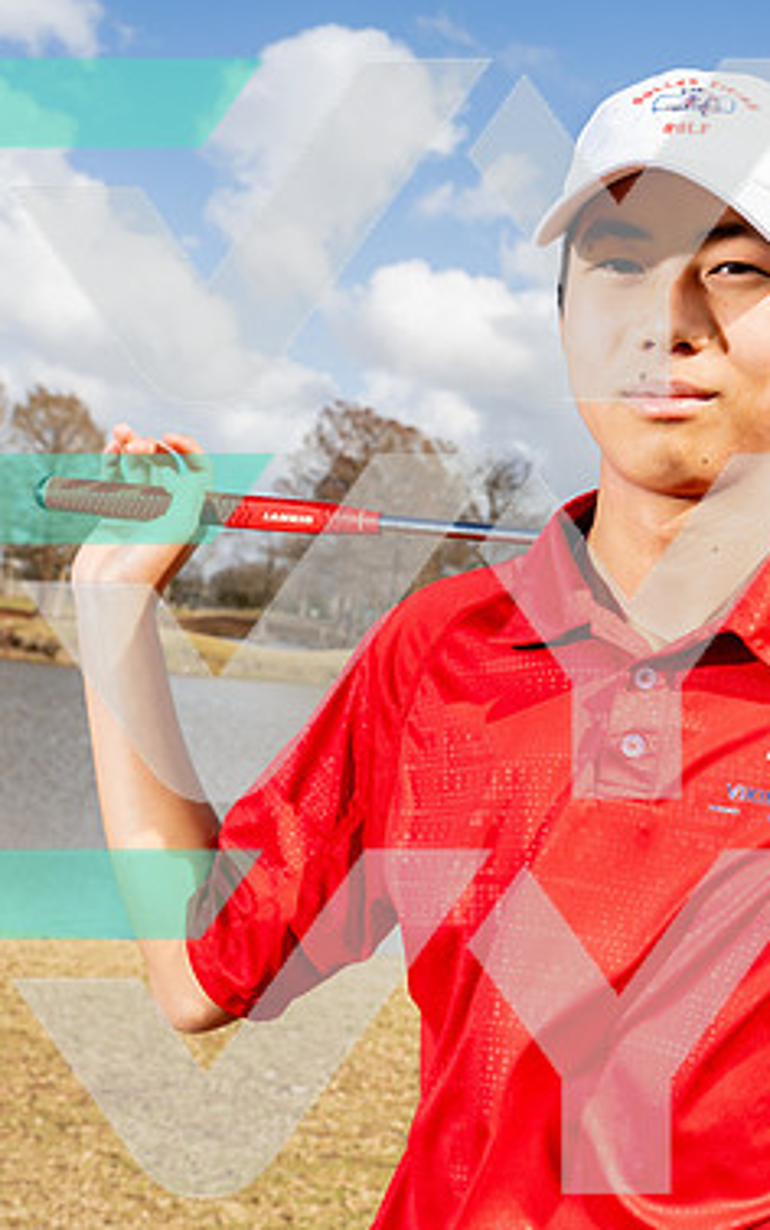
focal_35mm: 47
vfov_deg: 42.6
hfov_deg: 26.1
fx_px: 1576
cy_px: 628
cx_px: 763
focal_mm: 30
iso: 100
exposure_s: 1/250
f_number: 8
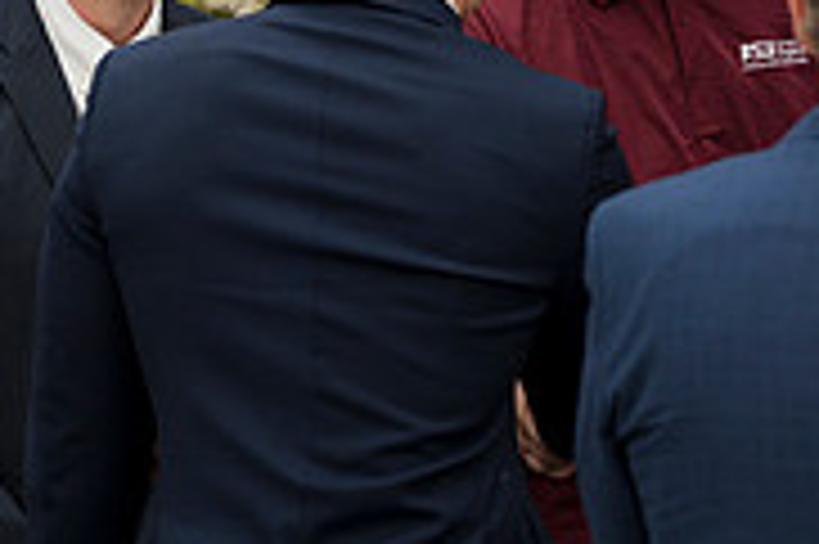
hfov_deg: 4.9
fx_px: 9660
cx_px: 513
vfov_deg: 3.2
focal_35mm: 425
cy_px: -2
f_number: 4
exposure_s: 1/250
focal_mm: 133
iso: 100
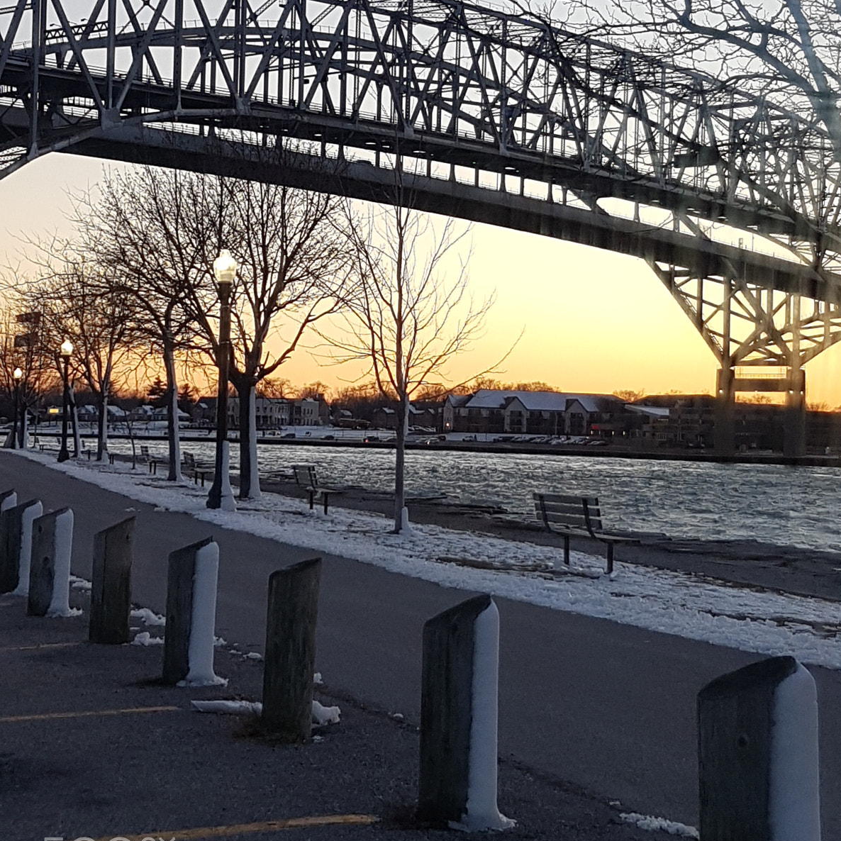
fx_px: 852
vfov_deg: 52.4
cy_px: 379
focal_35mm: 31
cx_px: 425
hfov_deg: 52.5
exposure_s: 1/120
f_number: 1.7
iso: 50
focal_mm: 4.2
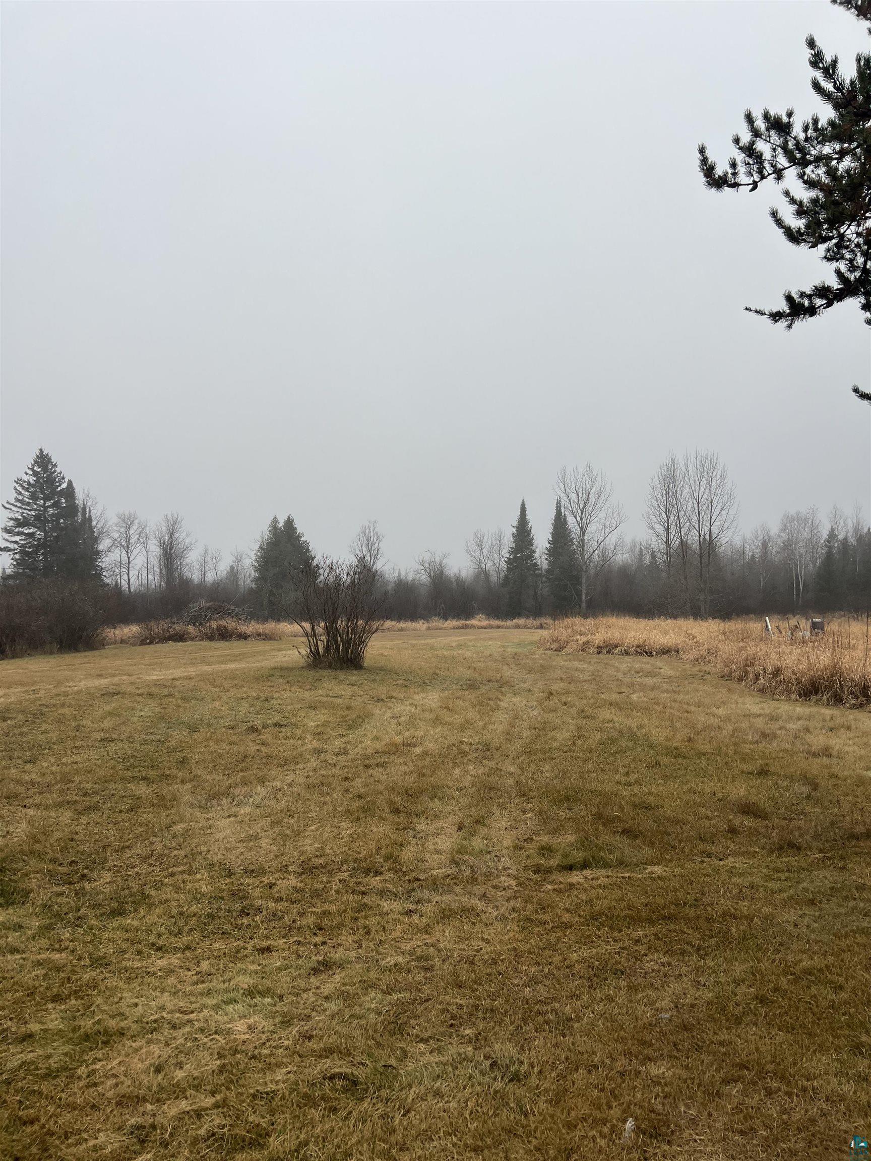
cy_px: 580
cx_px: 436
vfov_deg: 67.3
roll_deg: +0.4
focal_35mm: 26
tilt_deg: +0.3
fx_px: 872
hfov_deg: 53.1
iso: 50
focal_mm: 5.7
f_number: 1.5
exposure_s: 1/709
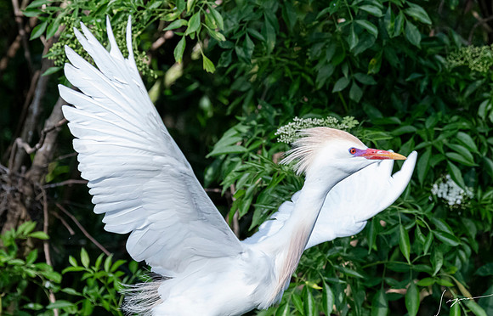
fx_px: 7269
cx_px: 337
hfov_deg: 3.9
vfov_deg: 2.5
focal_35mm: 537
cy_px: 97
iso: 2000
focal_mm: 260
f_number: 8
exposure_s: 1/2500
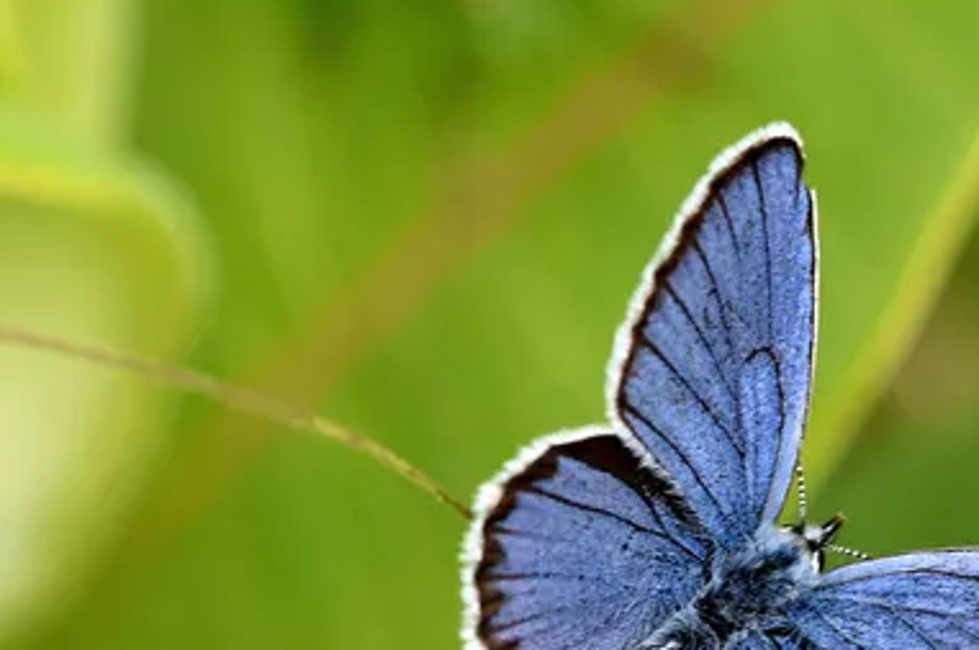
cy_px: 511
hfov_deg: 7.8
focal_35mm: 265
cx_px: 624
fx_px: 7193
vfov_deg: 5.2
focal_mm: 105
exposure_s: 1/320
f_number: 9
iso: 200
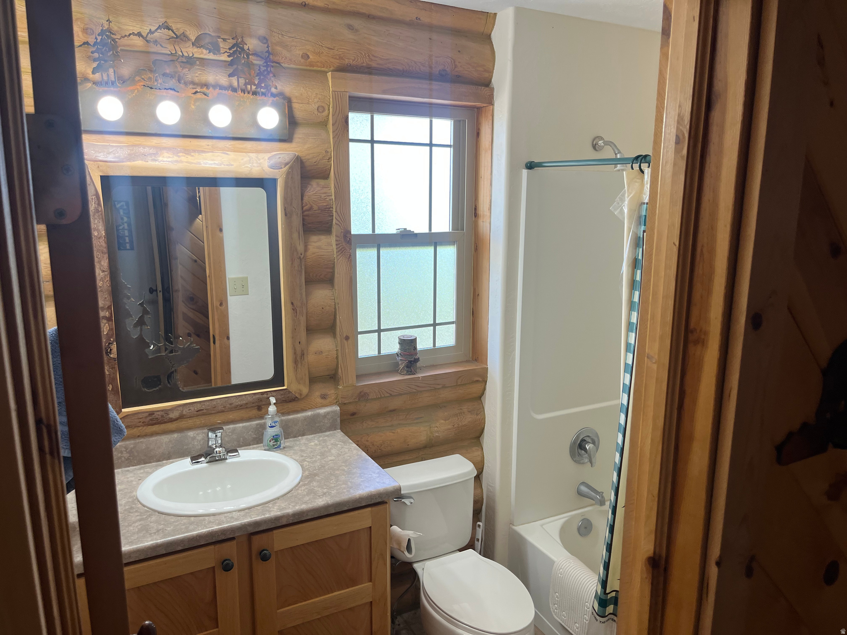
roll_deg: +0.1
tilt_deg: -12.4
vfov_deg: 53.1
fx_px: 636
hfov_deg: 67.3
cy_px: 318
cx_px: 424
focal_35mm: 26
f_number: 1.6
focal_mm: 5.1
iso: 80
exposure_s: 1/120
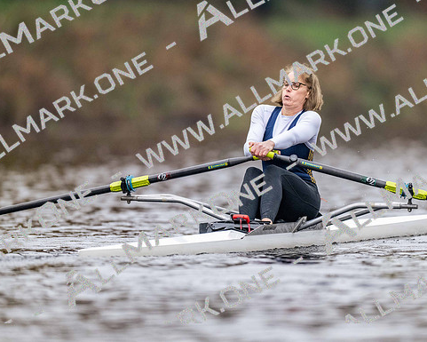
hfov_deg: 2.8
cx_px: 246
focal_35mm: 679
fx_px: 8583
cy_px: 171
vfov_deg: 2.3
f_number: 4
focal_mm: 600
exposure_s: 1/2500
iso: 5000
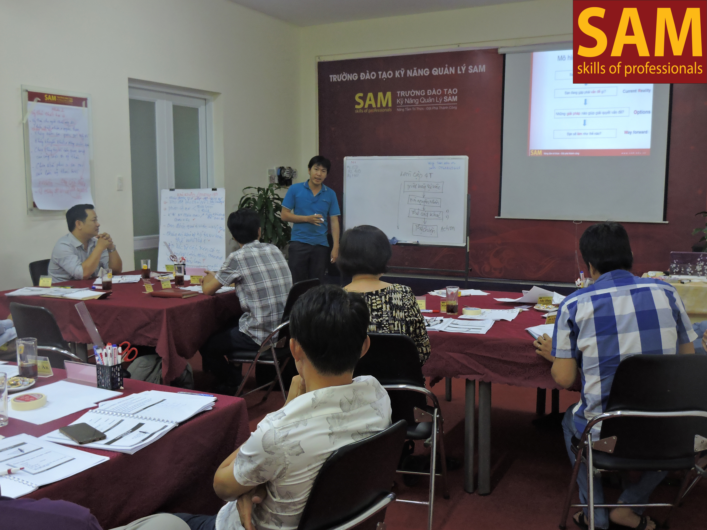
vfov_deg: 40.7
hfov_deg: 52.6
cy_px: 265
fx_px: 715
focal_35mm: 35
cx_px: 354
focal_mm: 6.2
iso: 400
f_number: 3.3
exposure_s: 1/25
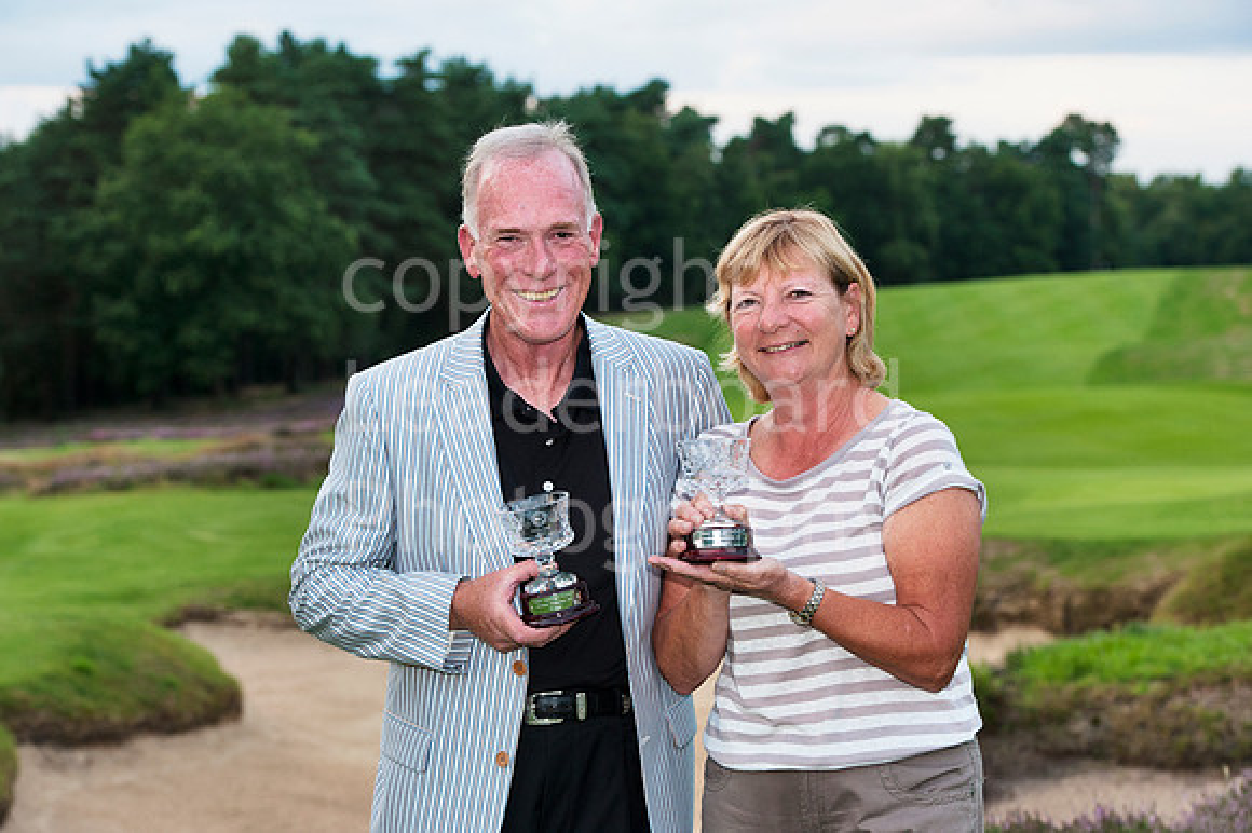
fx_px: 3302
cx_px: 626
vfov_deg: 14.4
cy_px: 416
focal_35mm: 95
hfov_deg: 21.5
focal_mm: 95
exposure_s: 1/200
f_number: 6.3
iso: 640
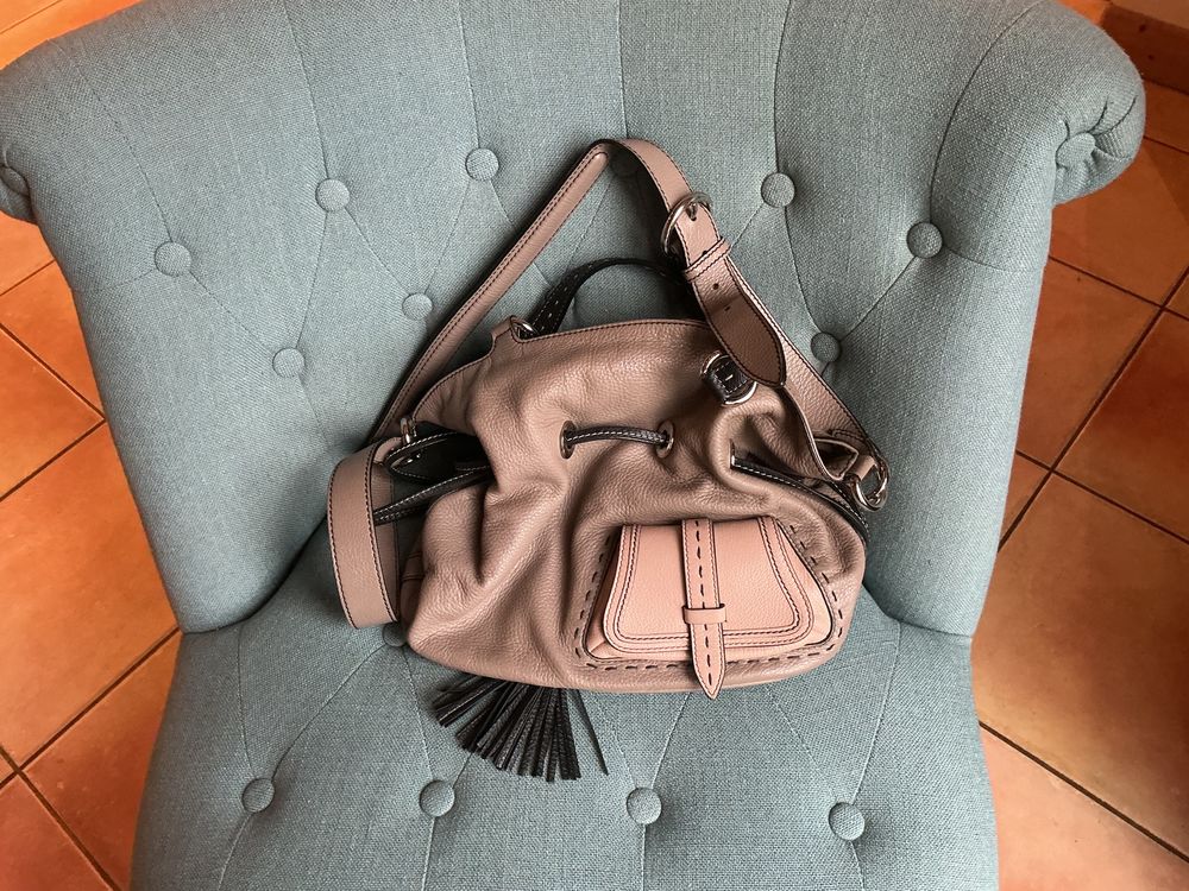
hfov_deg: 61.7
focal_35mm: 29
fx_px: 996
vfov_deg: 48.2
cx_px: 594
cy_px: 446
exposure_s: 1/60
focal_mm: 3
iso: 250
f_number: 1.8
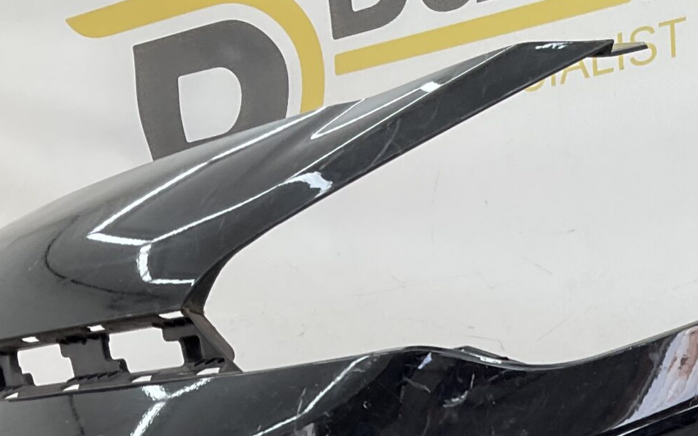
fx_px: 1522
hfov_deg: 24.9
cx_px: 654
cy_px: 619
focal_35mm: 80
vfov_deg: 15.3
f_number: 1.8
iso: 20
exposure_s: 1/120
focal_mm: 3
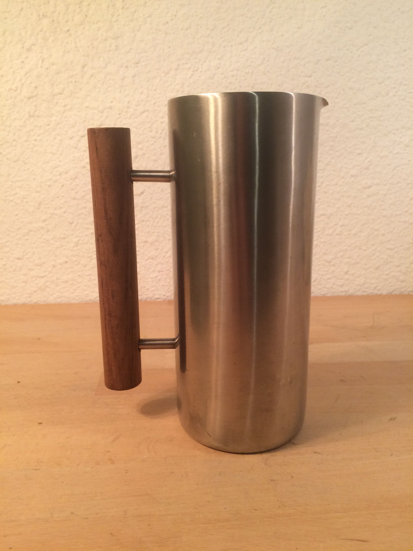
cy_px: 276
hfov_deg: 48.2
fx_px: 461
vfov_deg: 61.7
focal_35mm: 29
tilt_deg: -15.2
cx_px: 206
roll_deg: +1.2
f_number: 2.2
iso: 64
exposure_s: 1/33
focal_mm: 4.15
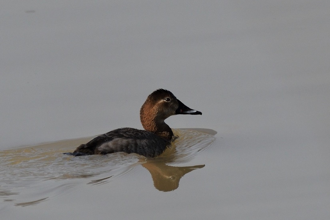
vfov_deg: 1.4
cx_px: 165
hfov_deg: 2.1
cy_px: 110
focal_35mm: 1000
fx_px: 9166
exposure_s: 1/1600
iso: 200
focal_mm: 500
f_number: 5.6
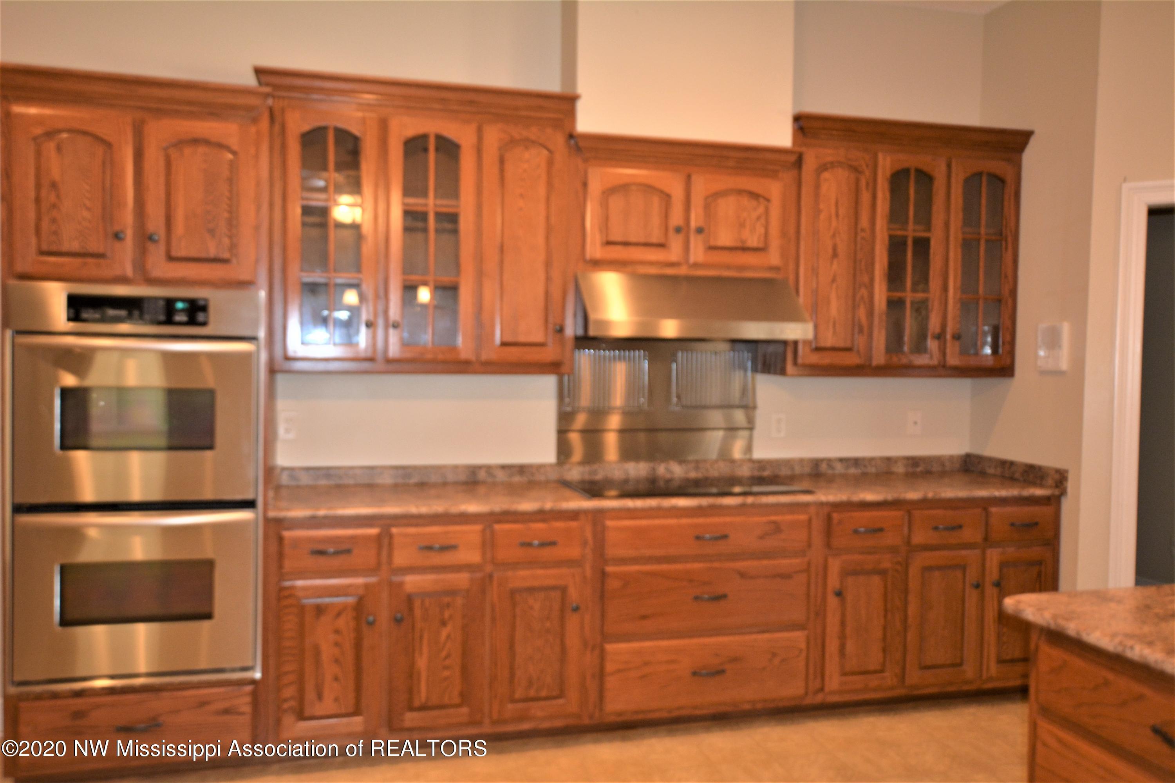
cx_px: 588
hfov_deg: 61.9
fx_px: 979
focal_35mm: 30
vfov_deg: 43.6
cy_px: 392
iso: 800
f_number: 3.5
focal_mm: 20
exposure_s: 1/40
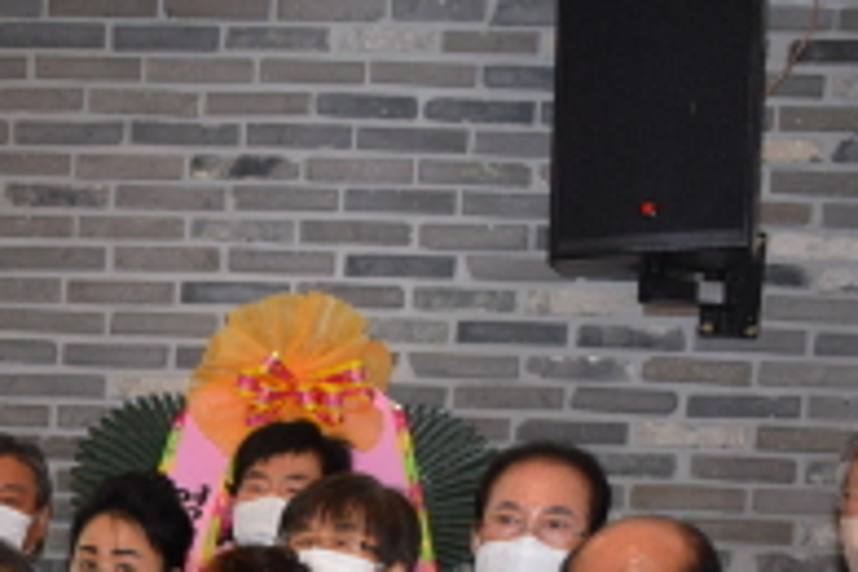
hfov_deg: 18.5
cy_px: 796
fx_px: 2312
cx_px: -449
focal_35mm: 97
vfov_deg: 13.5
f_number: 5
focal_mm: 18
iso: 800
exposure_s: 1/100
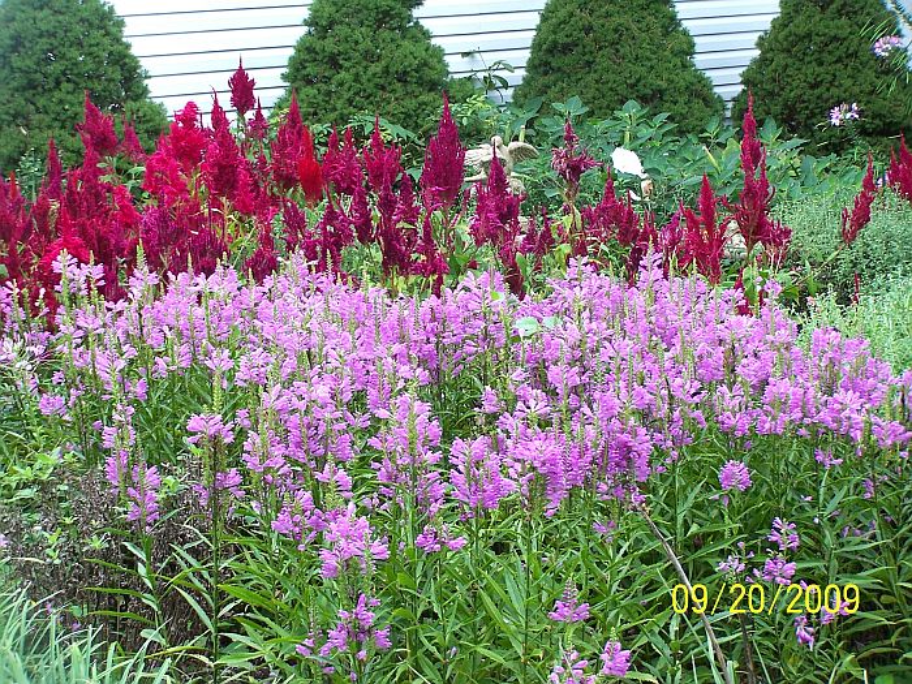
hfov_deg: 23.8
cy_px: 342
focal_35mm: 82
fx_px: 2160
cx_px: 456
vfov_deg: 18.0
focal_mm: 13.7
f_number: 3.2
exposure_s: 1/45
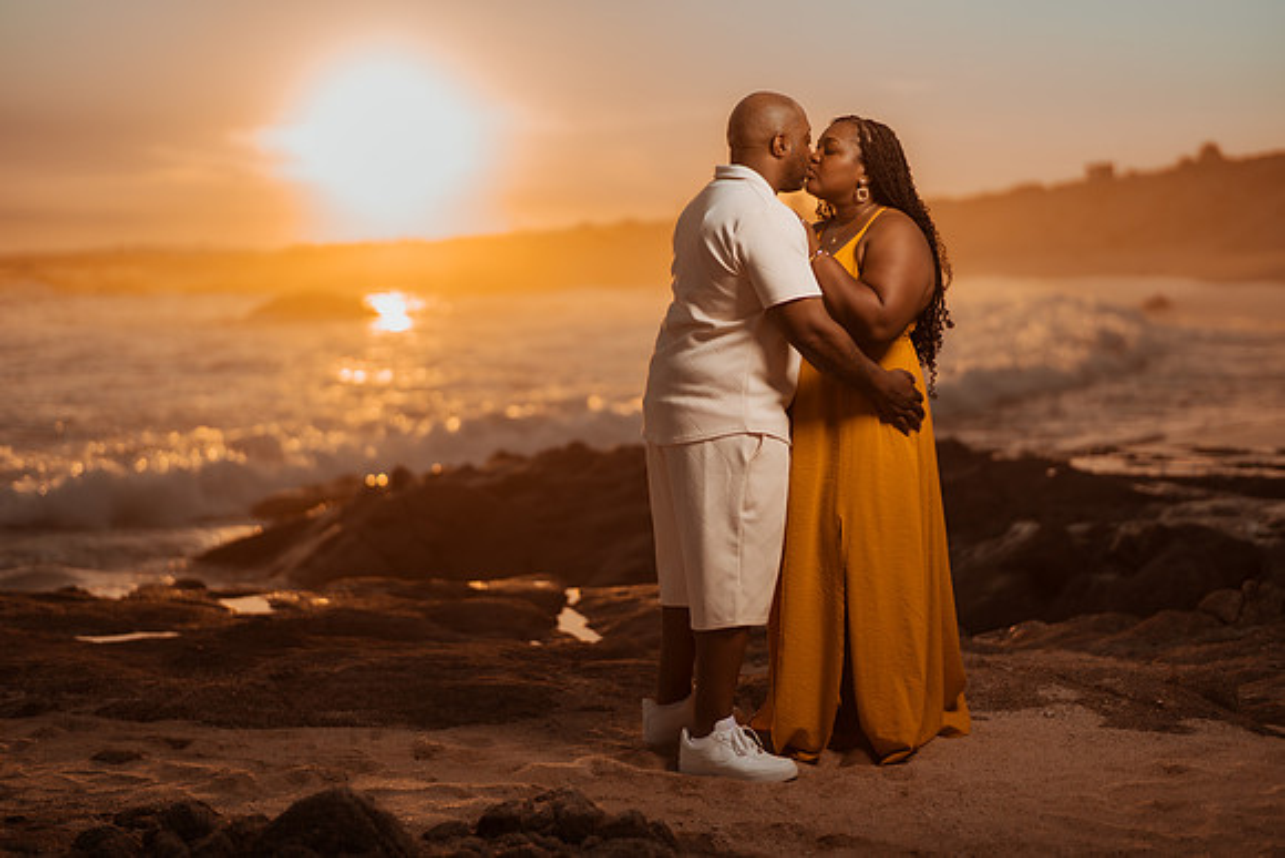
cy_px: 429
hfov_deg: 34.5
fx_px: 2071
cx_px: 642
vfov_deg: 23.4
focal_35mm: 58
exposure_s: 1/8000
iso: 100
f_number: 1.4
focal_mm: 58
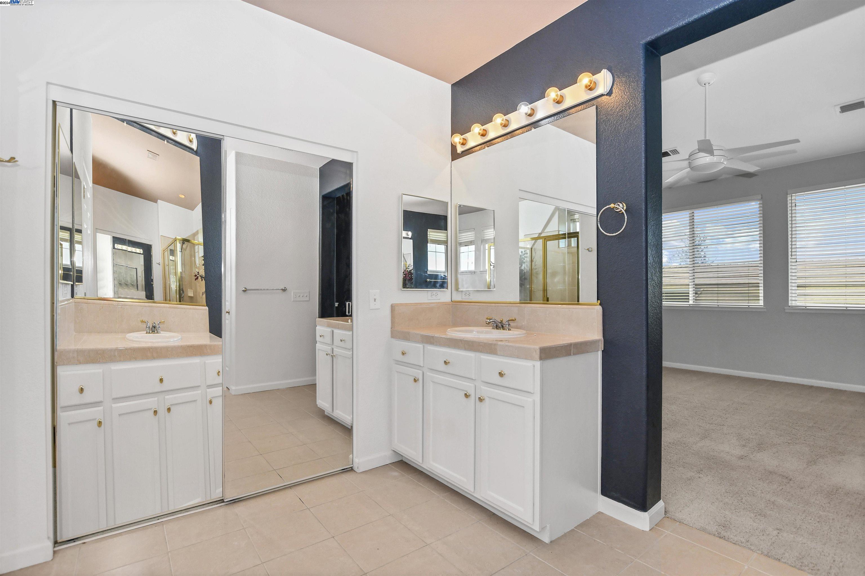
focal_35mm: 15
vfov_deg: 77.3
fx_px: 360
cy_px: 288
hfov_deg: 100.4
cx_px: 432
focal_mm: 10
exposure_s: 1/80
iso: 500
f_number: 4.5
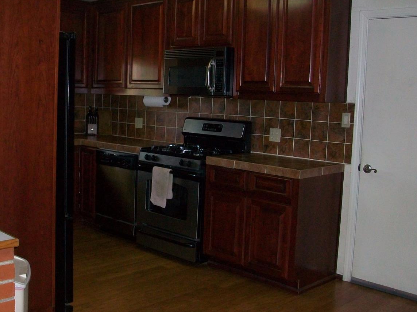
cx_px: 168
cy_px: 142
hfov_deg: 44.6
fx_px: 506
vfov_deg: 34.3
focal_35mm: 42
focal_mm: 5.7
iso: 160
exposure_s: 1/60
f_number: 2.8
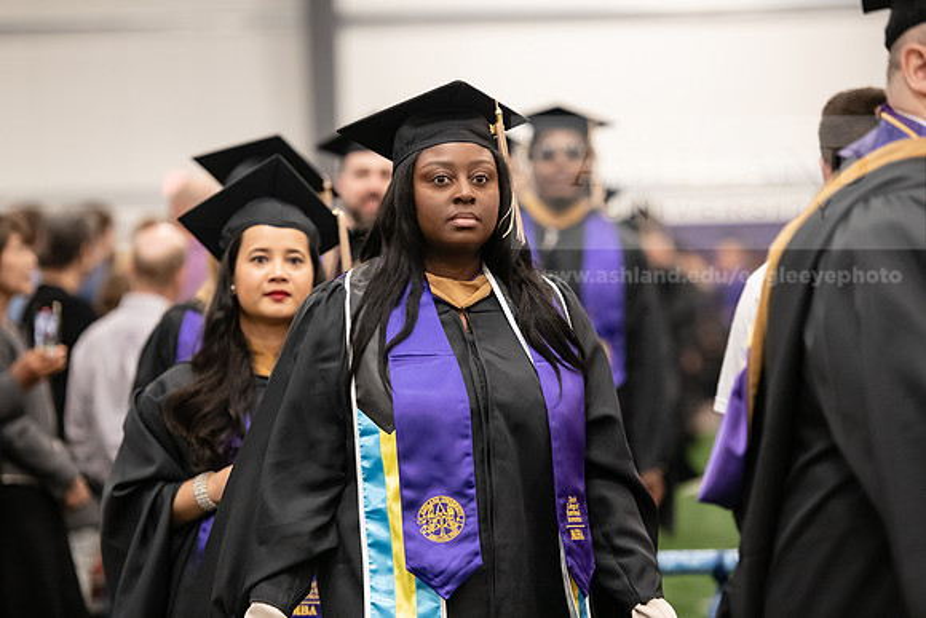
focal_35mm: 155
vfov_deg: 8.9
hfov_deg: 13.2
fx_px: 3988
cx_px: 463
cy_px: 309
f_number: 3.2
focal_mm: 155
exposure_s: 1/200
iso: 3200
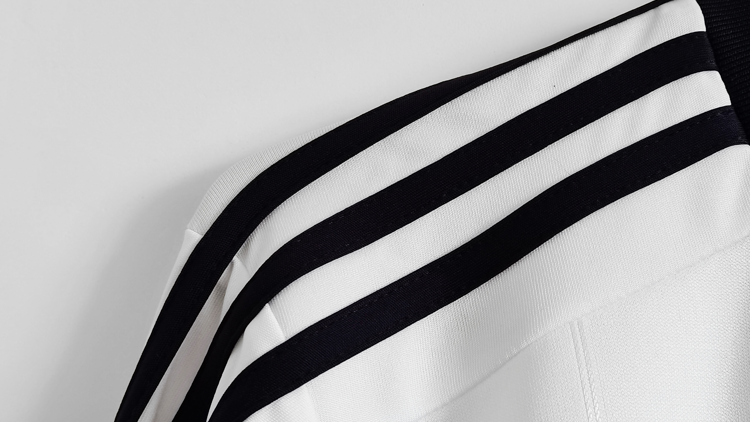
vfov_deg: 22.6
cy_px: 209
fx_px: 1054
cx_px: 462
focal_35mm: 53
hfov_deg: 39.0
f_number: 1.8
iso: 160
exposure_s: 1/50
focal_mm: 5.58
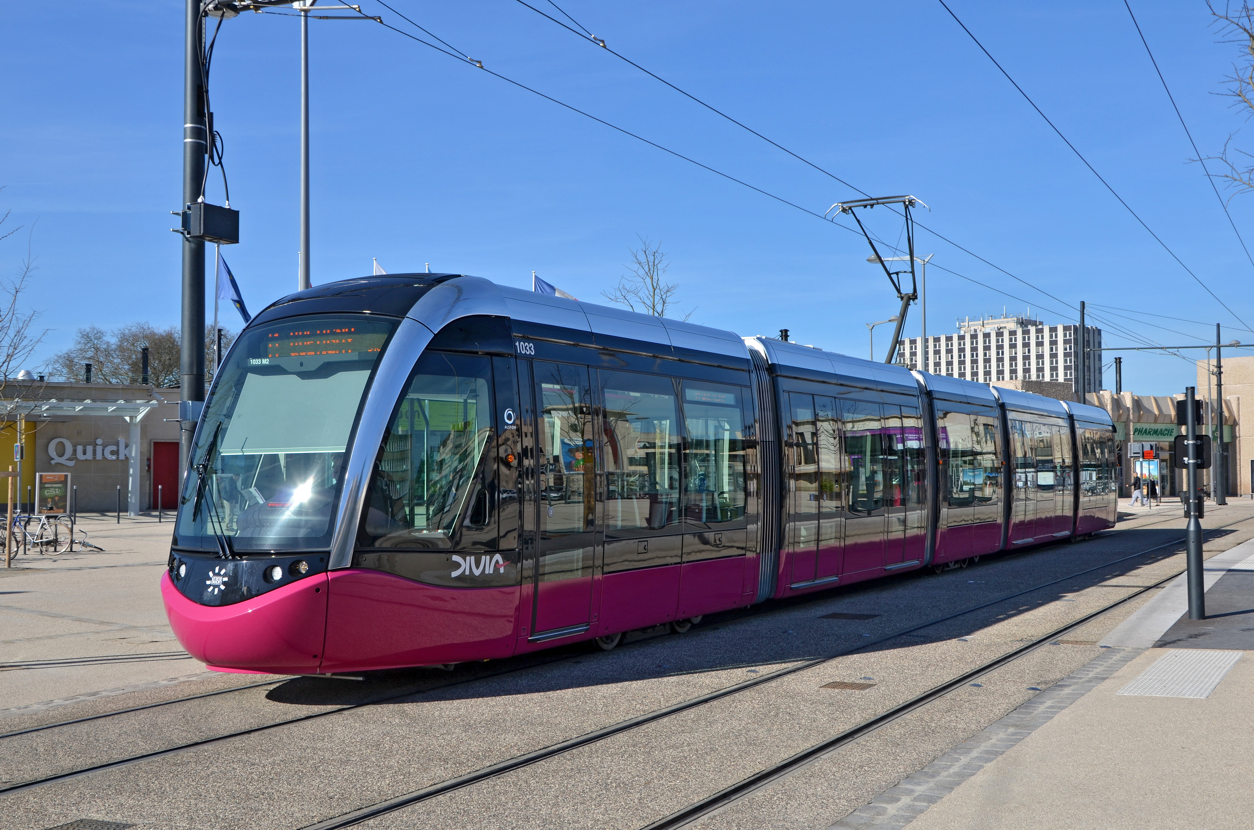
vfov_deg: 34.1
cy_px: 415
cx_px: 627
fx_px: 1356
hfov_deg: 49.6
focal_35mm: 39
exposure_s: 1/320
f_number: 9
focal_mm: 26
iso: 100
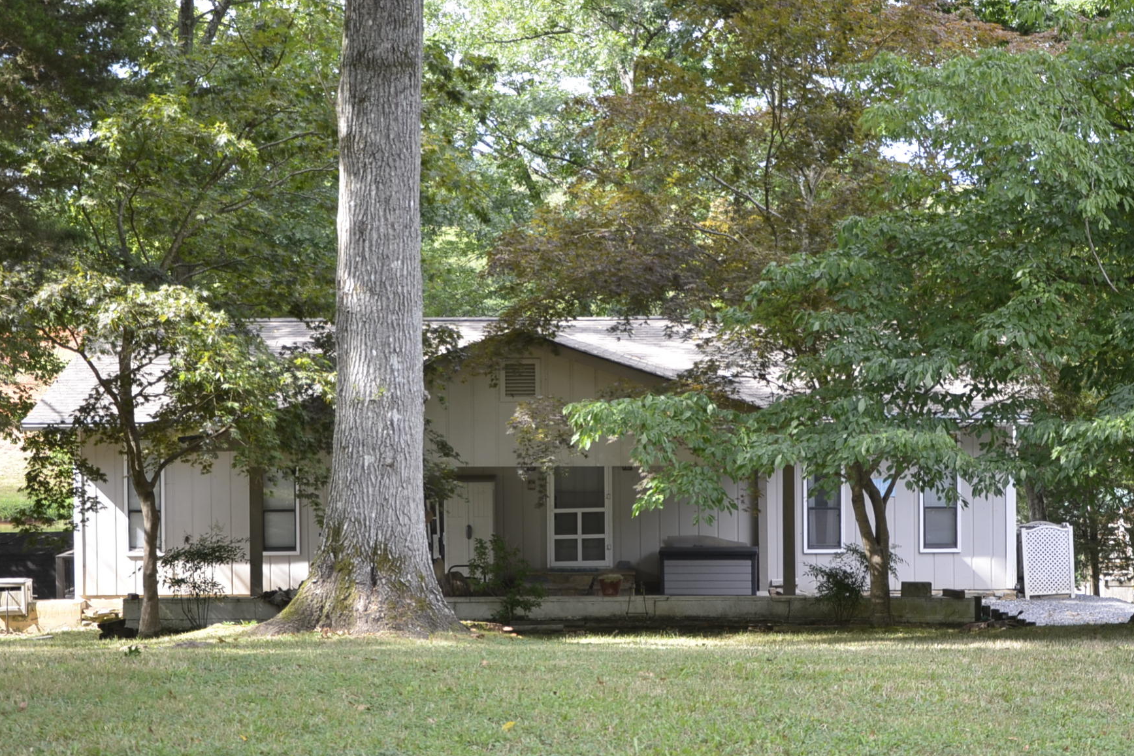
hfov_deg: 29.6
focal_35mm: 68
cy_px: 417
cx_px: 625
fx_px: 2142
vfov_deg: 20.0
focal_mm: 32
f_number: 5.6
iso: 200
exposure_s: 1/125
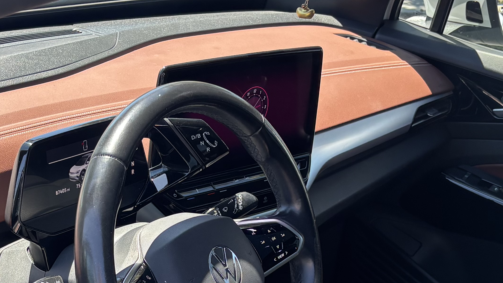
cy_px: 326
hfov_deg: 27.7
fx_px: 1014
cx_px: 180
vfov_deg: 15.4
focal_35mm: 76
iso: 50
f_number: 1.6
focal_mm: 5.96
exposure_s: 1/298
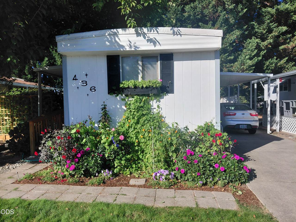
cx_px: 148
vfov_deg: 54.9
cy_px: 111
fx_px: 214
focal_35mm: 25
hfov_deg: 69.4
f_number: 1.8
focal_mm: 4.69
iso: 50
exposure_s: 1/3876
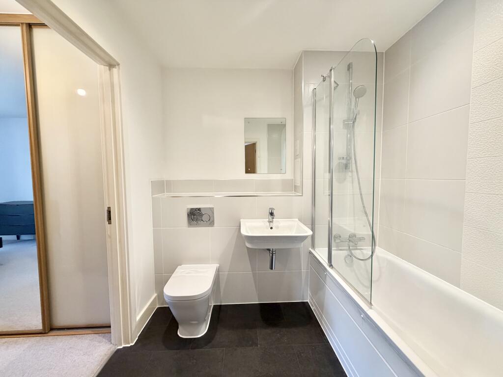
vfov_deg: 85.7
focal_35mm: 14
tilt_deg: -1.4
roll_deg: +0.4
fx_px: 203
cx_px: 252
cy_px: 188
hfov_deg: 102.1
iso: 320
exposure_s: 1/100
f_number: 2.2
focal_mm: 2.22
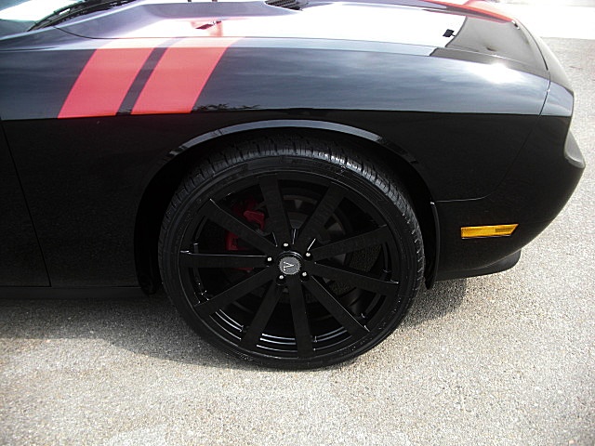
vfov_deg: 39.7
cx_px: 298
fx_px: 619
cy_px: 223
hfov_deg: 51.4
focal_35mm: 36
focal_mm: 6.3
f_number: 2.8
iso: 50
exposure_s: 1/160
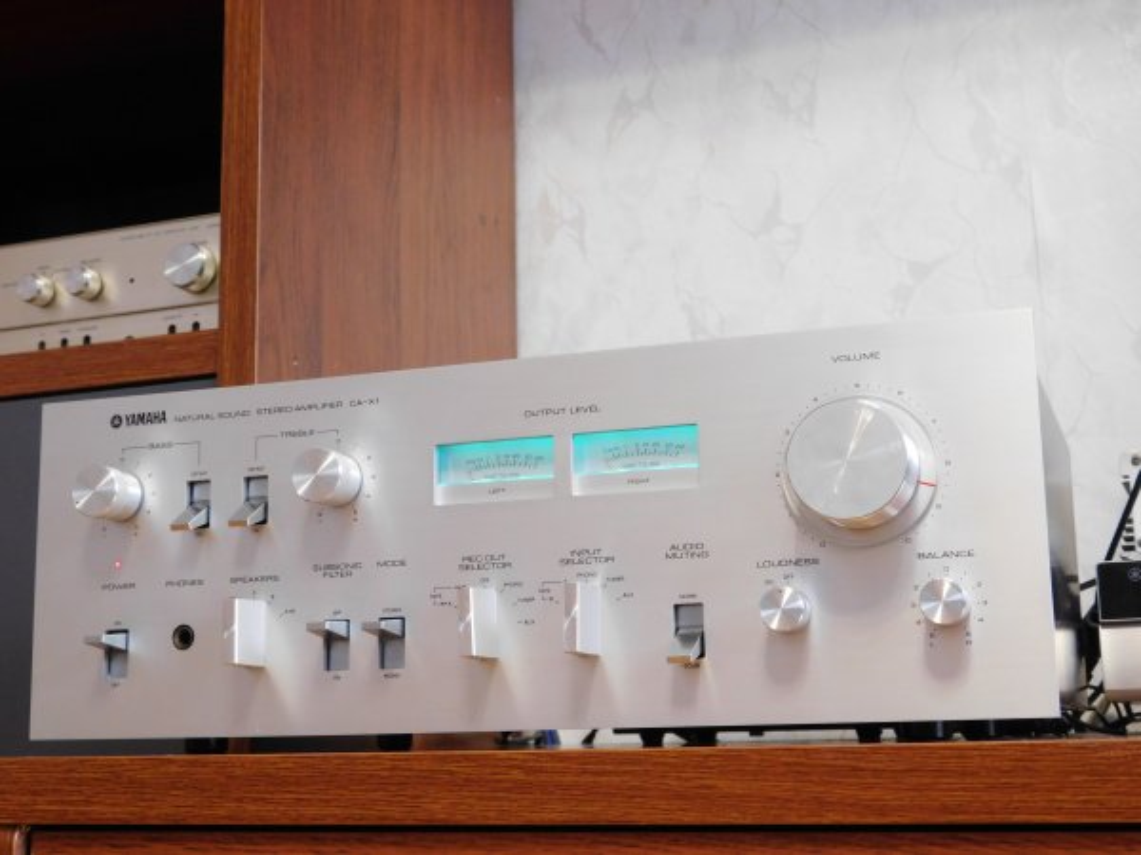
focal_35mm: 51
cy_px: 428
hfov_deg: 37.5
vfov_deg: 28.6
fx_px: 1681
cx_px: 570
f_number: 3.8
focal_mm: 9
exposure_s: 1/20
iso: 400
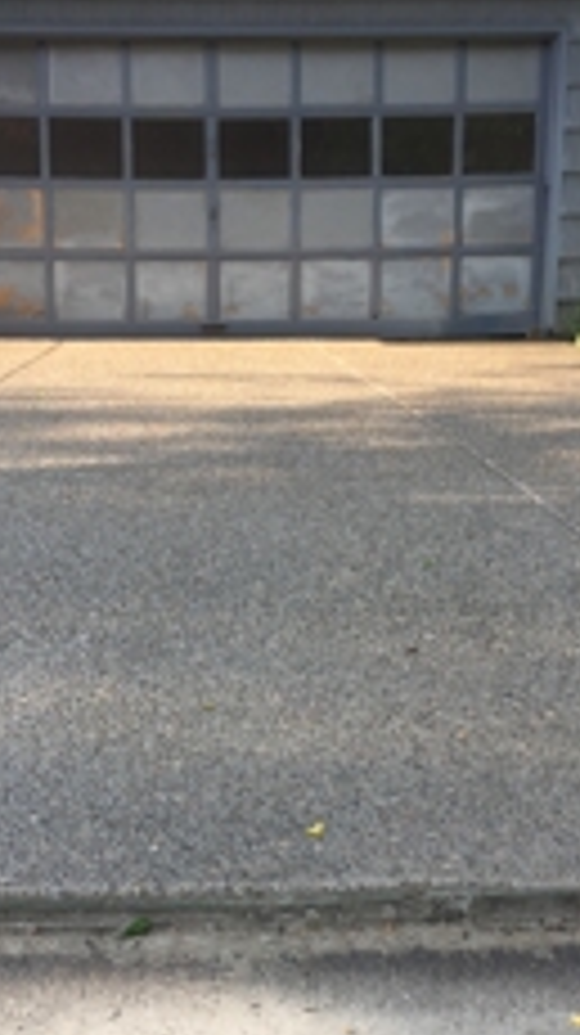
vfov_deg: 42.8
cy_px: 580
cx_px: 247
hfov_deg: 24.8
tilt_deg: -13.2
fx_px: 1315
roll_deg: -2.0
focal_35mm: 48
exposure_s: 1/309
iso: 32
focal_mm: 4.15
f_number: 2.2
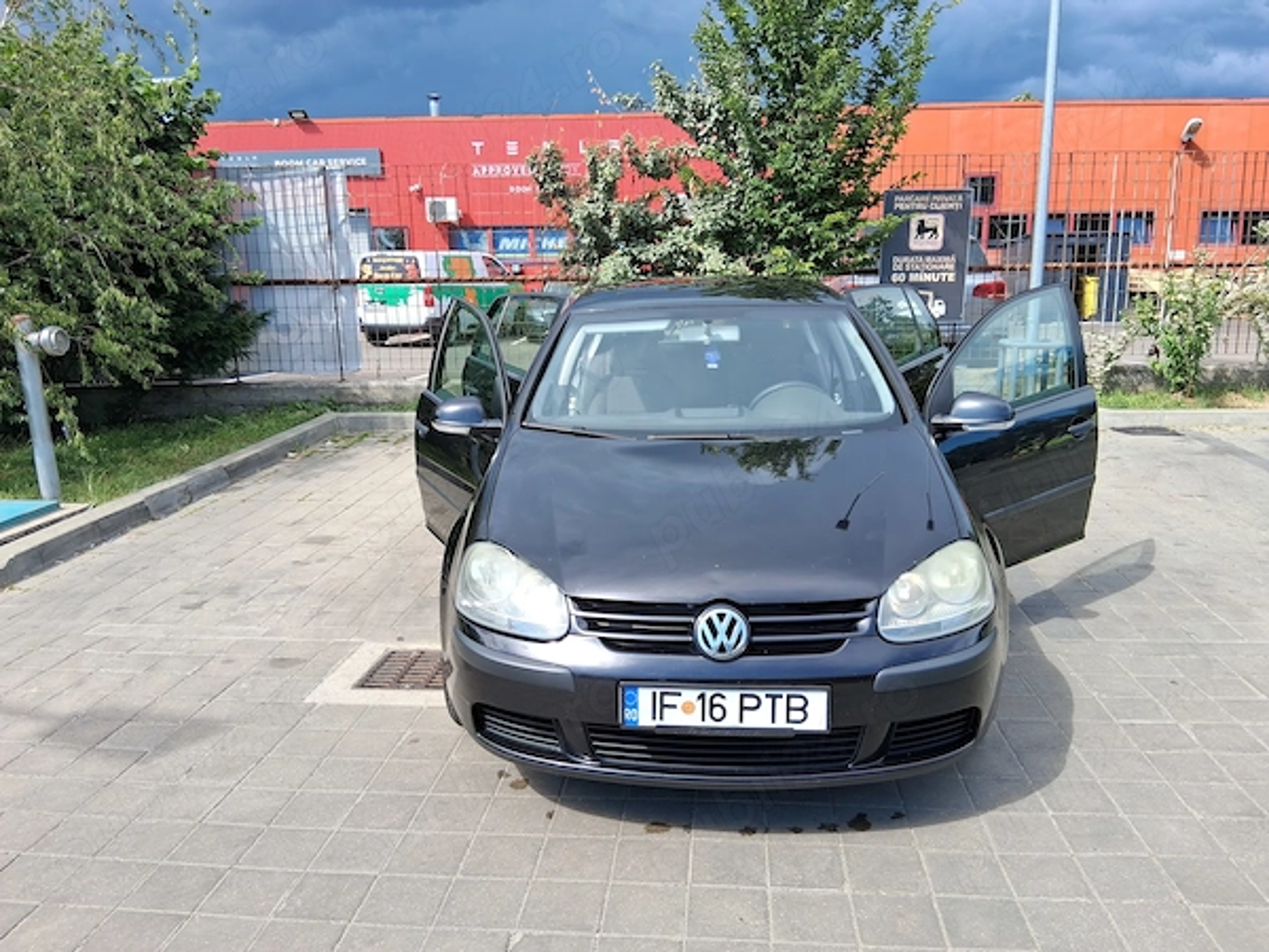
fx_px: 953
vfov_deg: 53.1
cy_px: 476
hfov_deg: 67.3
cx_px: 634
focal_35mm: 26
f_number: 1.8
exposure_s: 1/223
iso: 25
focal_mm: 3.98
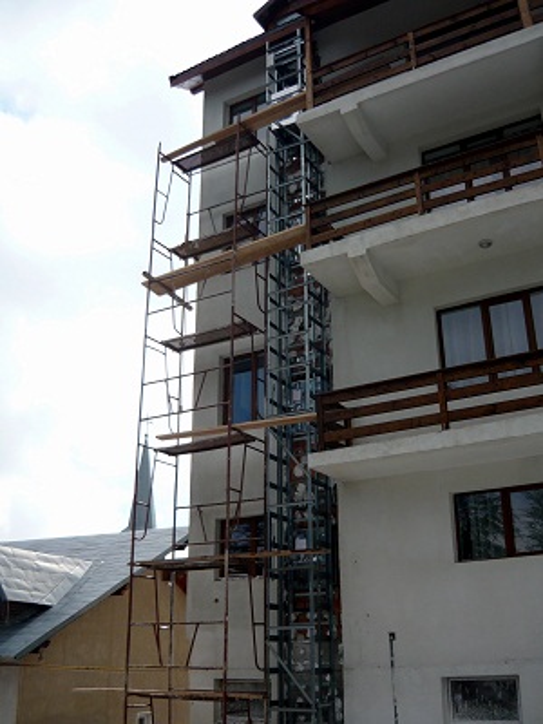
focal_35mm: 33
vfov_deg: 55.4
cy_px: 362
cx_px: 272
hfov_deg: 42.9
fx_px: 690
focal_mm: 5.5
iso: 100
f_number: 8
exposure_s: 1/200
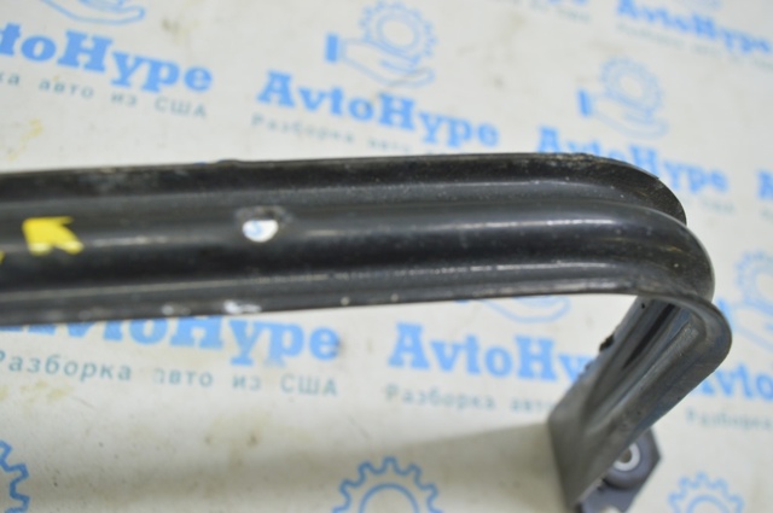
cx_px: 386
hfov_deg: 62.0
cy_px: 256
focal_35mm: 30
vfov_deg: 43.5
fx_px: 643
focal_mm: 20
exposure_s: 1/20
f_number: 5.6
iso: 400
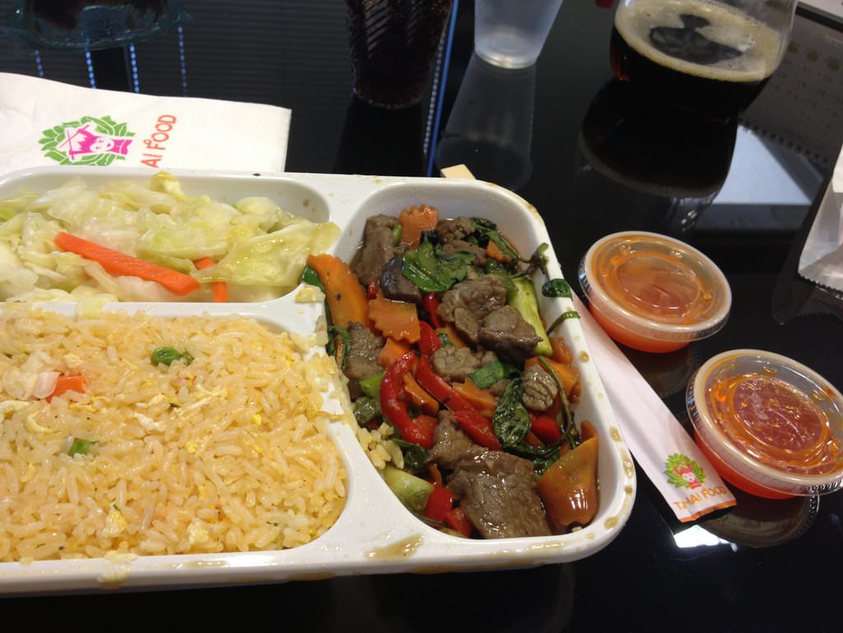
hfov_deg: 52.6
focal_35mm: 35
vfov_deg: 40.7
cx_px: 422
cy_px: 316
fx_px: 852
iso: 64
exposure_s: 1/20
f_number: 2.4
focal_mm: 4.28
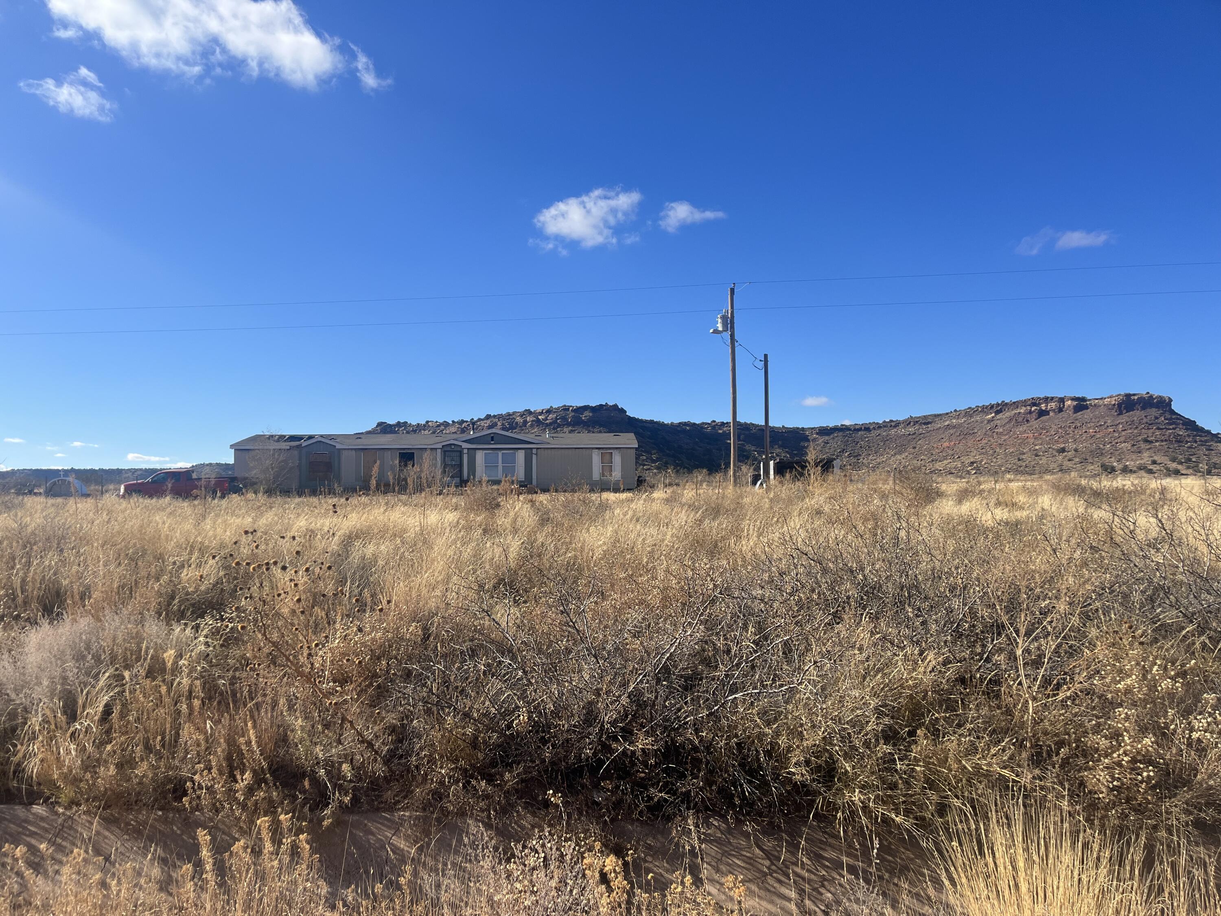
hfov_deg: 67.3
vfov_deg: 53.1
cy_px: 458
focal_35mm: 26
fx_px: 917
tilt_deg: +2.4
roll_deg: -0.1
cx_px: 610
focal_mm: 5.1
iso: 50
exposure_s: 1/3413
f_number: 1.6
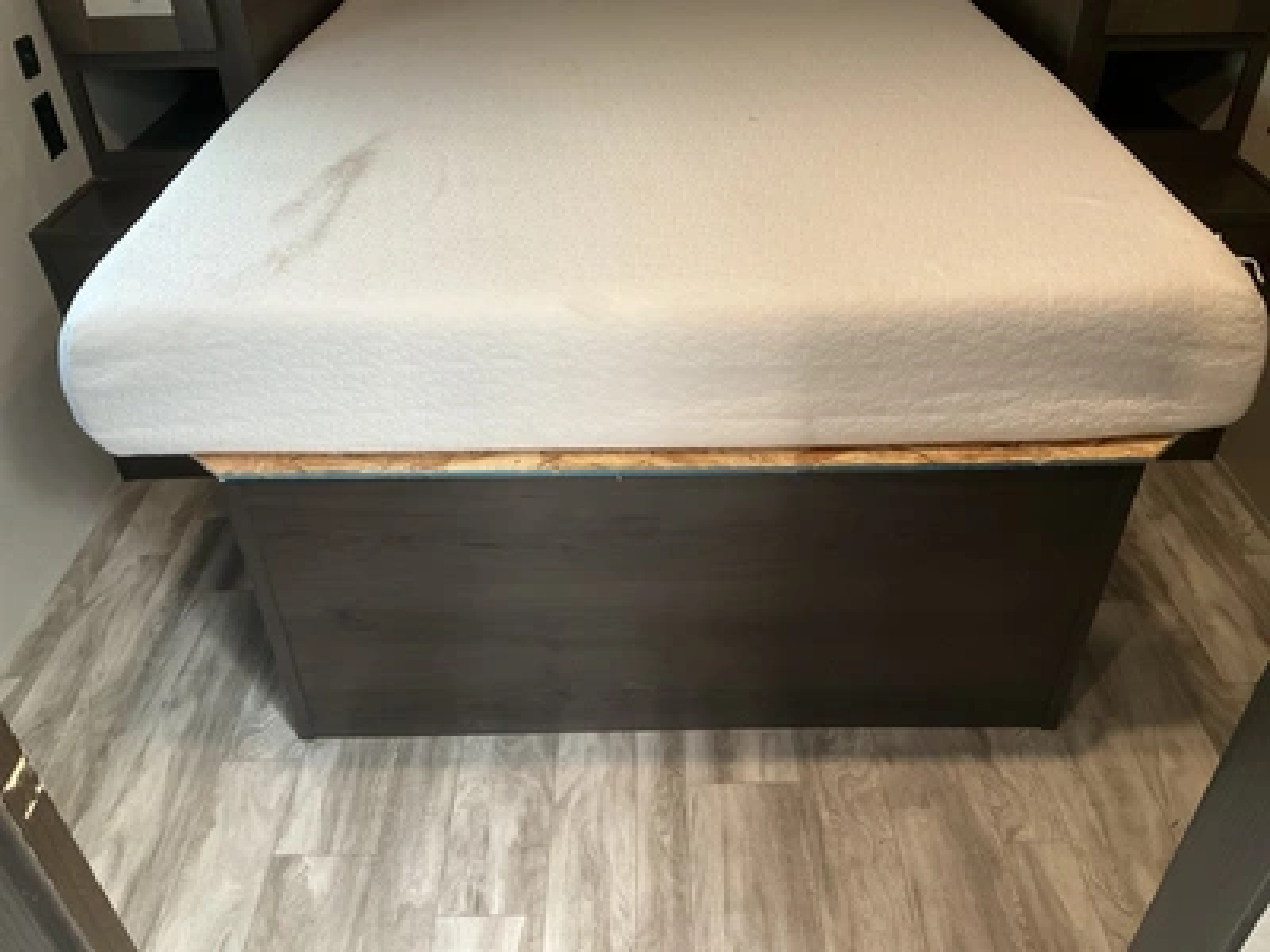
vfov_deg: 48.2
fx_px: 1064
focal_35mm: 29
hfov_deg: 61.7
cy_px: 476
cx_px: 635
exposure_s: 1/60
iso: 160
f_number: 1.8
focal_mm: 3
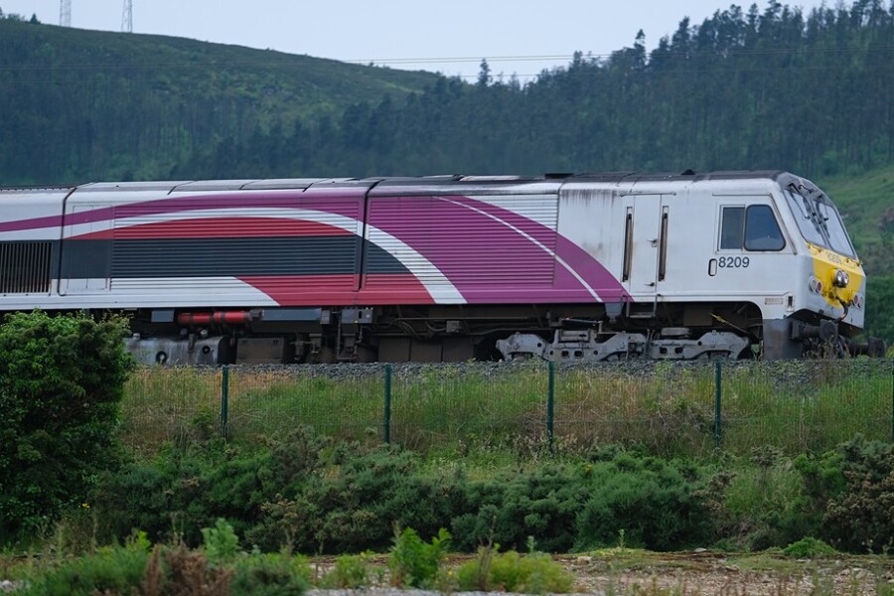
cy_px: 298
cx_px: 447
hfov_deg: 9.8
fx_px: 5215
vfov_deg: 6.5
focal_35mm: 210
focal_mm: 140
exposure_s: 1/1250
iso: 400
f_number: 2.8
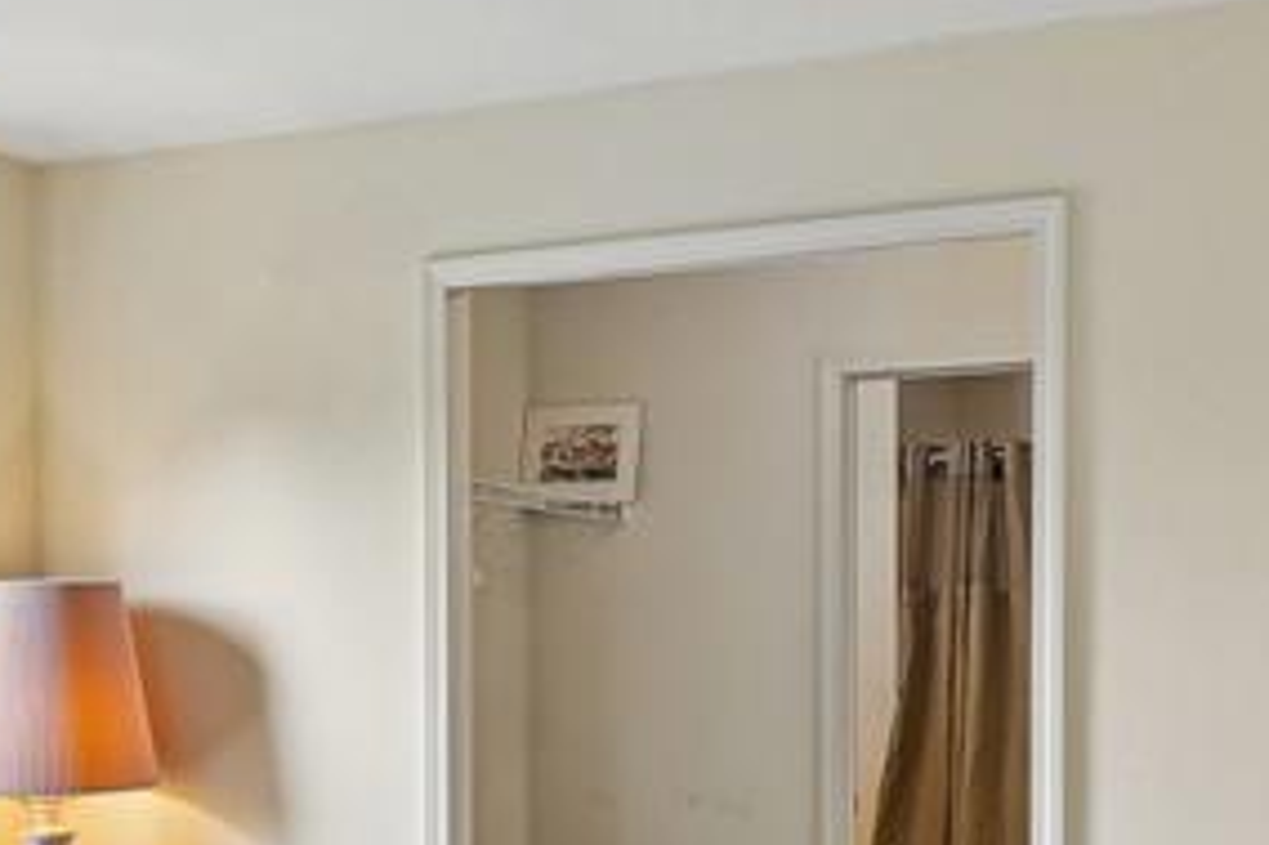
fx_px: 1902
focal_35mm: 54
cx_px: 581
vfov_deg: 24.7
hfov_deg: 36.9
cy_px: 666
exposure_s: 1/20
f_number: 8
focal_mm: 10
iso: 400
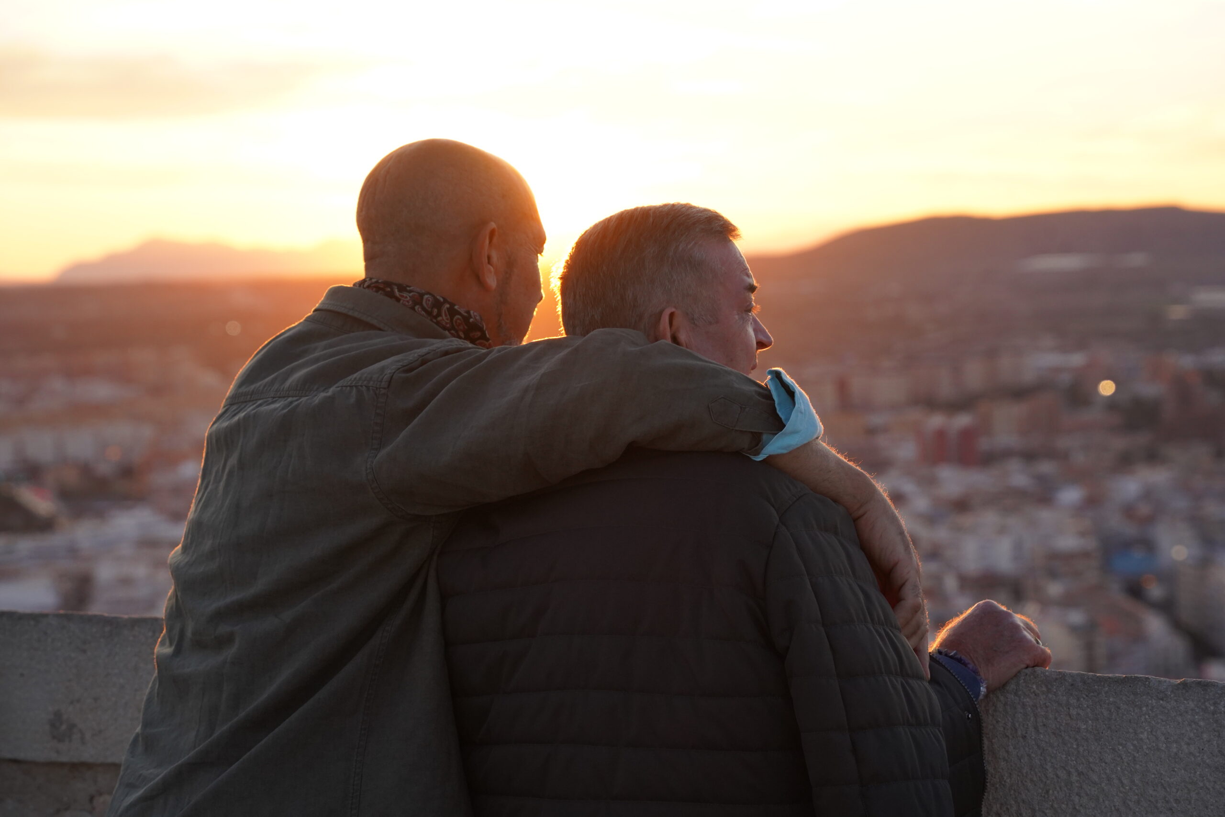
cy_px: 408
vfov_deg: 13.0
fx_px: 3573
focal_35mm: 105
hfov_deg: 19.5
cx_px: 612
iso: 1250
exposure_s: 1/320
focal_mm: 105
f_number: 7.1
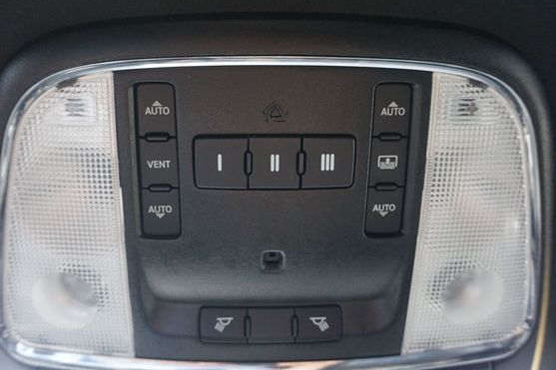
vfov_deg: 42.3
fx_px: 479
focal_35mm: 31
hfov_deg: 60.2
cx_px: 256
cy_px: 184
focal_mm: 18
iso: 800
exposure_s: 1/60
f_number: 4
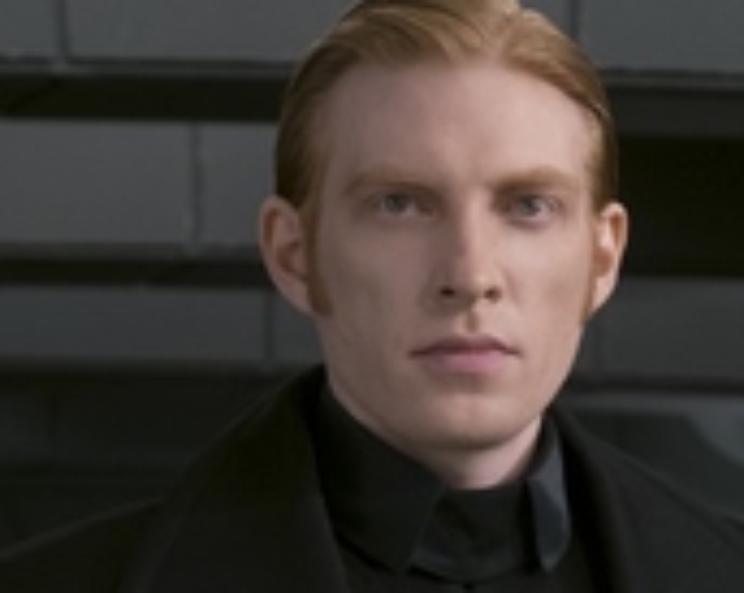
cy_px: 851
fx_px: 6309
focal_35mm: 287
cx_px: 995
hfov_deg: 6.7
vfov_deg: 5.3
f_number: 5
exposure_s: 1/60
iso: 800
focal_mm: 50
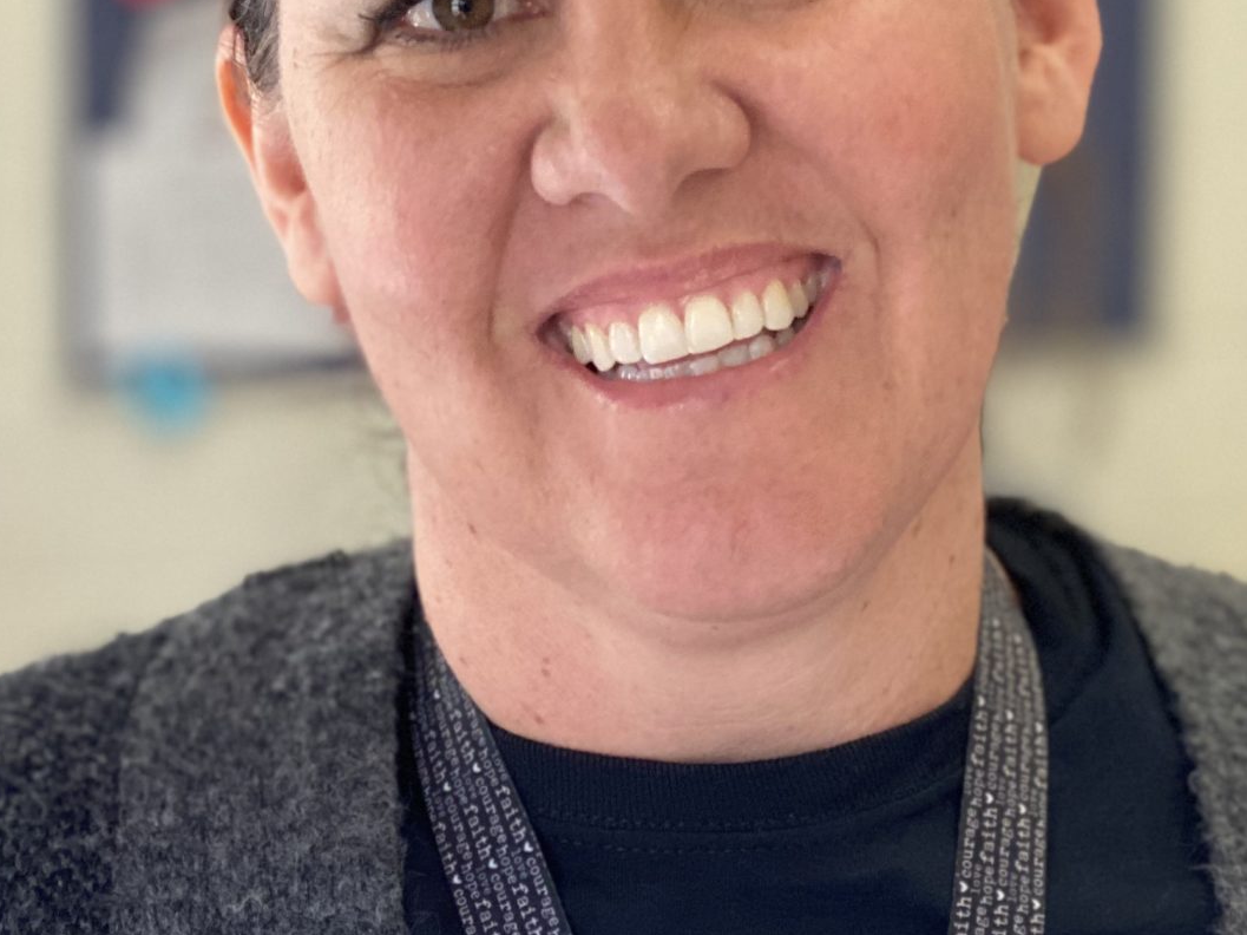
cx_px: 665
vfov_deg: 11.7
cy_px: 352
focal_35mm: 126
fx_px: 4537
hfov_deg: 15.6
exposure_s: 1/122
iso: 200
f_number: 2
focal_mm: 6
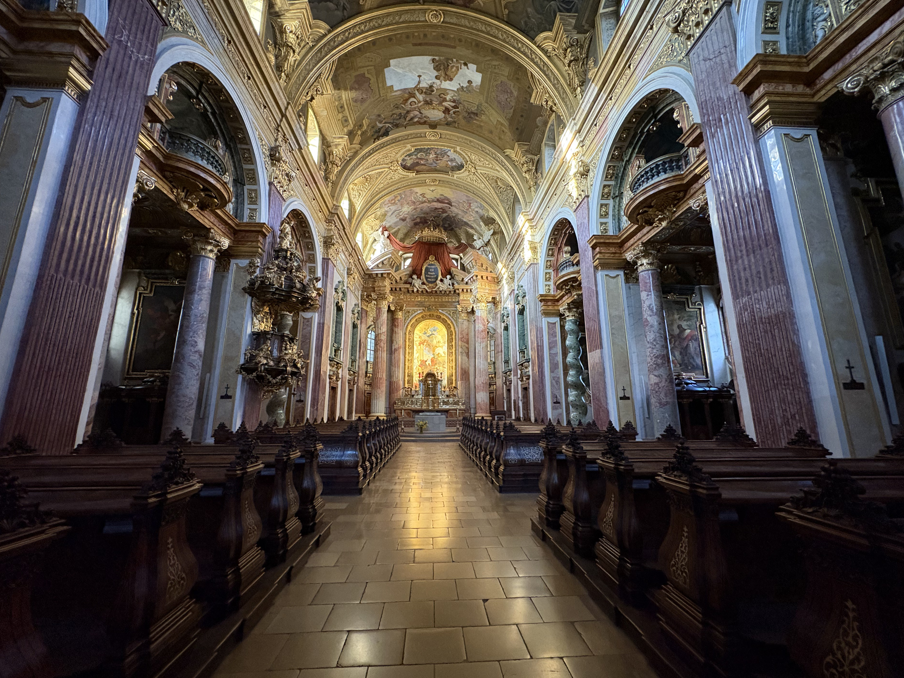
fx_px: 392
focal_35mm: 15
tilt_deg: +13.0
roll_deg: +0.3
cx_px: 451
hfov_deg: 98.2
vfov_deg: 81.7
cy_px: 327
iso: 640
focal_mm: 2.22
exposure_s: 1/60
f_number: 2.2
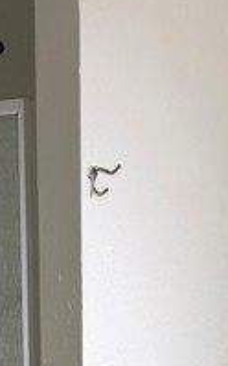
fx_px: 817
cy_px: 386
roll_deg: +1.9
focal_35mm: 82
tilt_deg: -14.6
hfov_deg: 15.8
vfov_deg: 23.9
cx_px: 55
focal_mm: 6.76
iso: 200
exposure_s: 1/120
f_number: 1.78
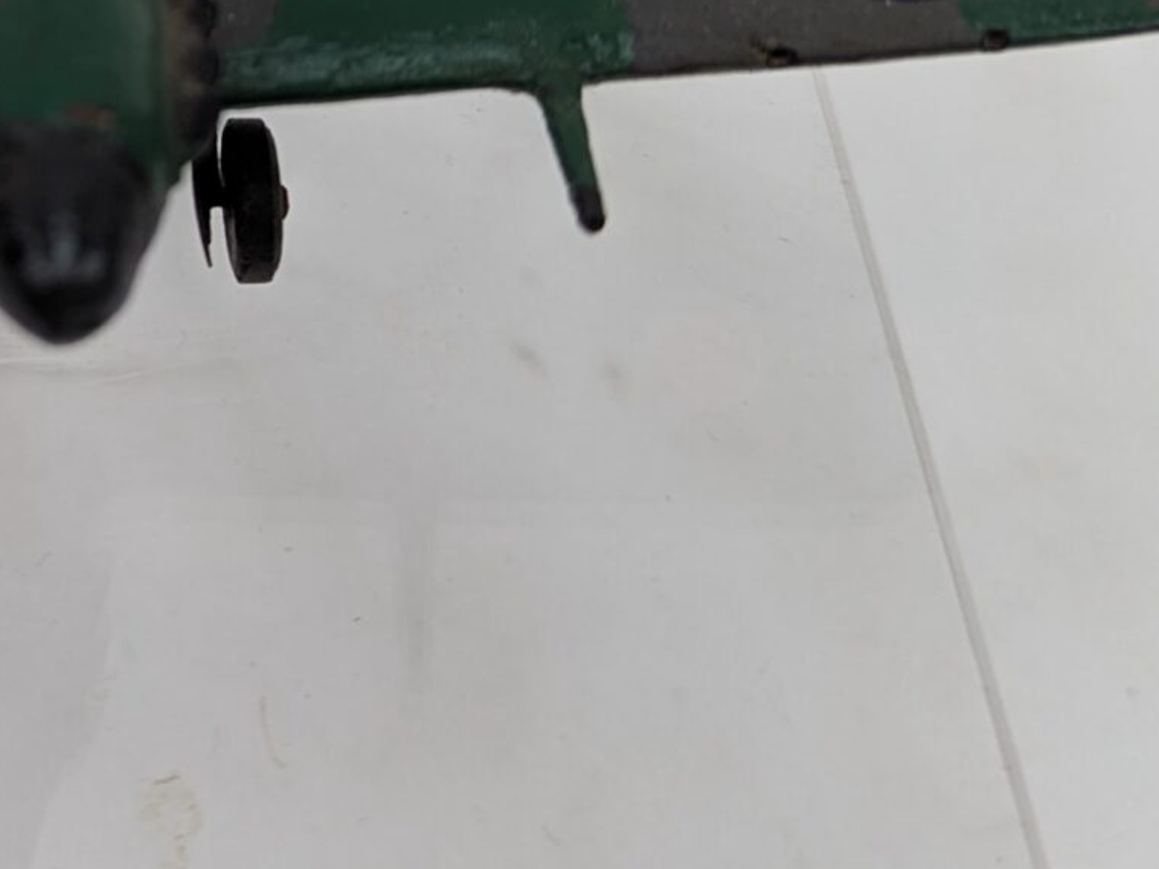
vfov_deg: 17.3
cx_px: -92
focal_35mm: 81
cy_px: -209
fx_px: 2712
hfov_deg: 22.8
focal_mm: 6.81
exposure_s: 1/100
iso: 51
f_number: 1.85
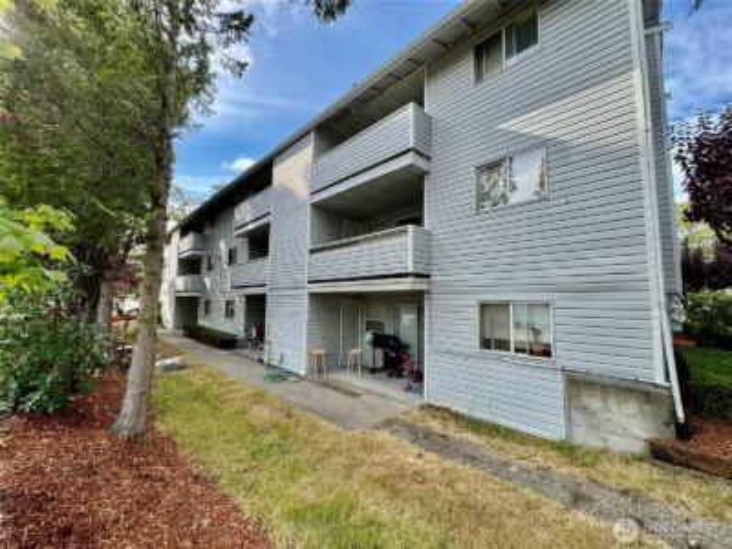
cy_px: 274
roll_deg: -0.9
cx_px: 366
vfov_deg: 85.7
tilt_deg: +5.2
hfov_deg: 102.1
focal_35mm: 14
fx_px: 296
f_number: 2.2
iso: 40
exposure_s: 1/397
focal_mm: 2.22
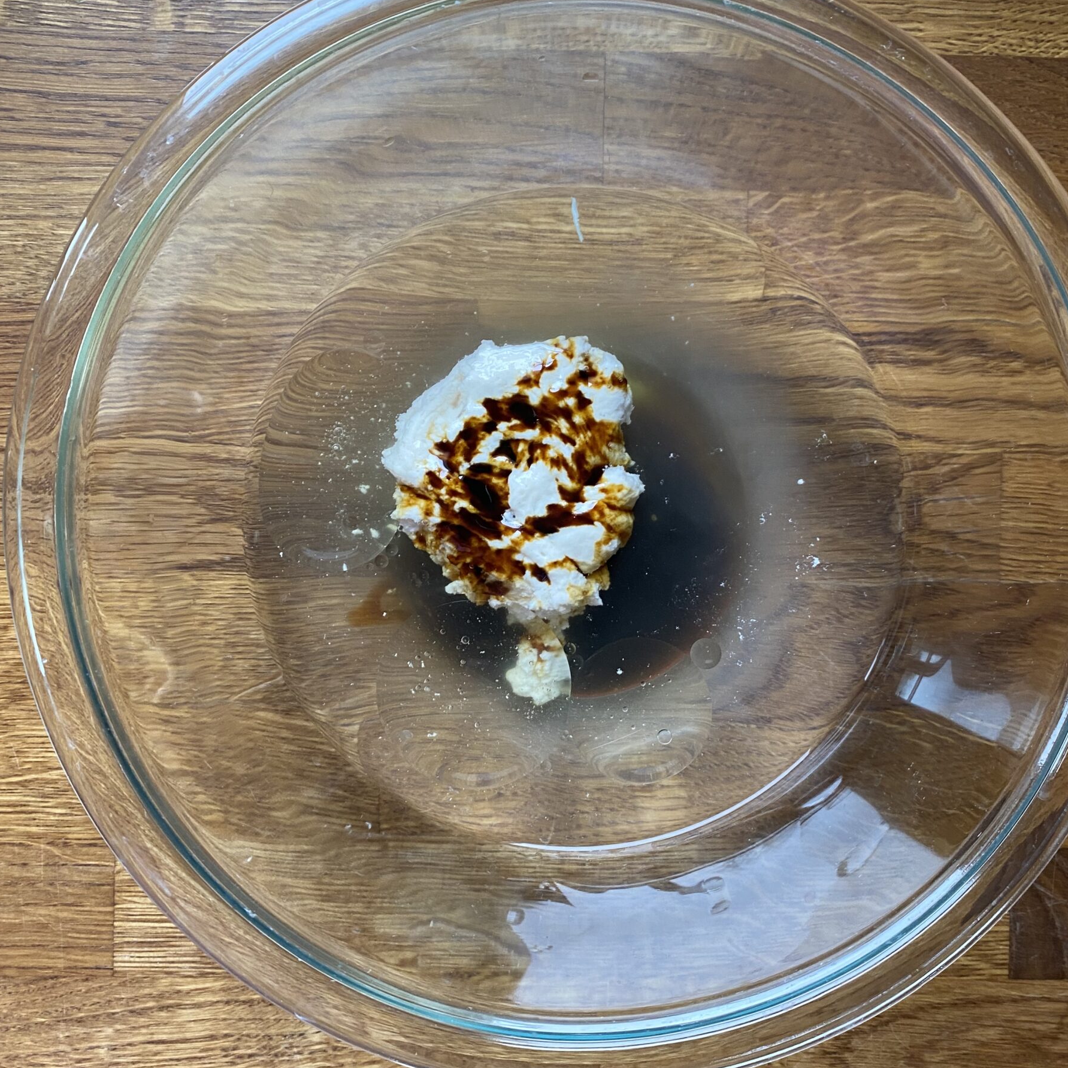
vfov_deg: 49.7
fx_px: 1152
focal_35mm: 33
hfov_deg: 49.7
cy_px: 533
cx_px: 531
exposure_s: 1/60
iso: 100
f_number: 1.8
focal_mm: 4.25
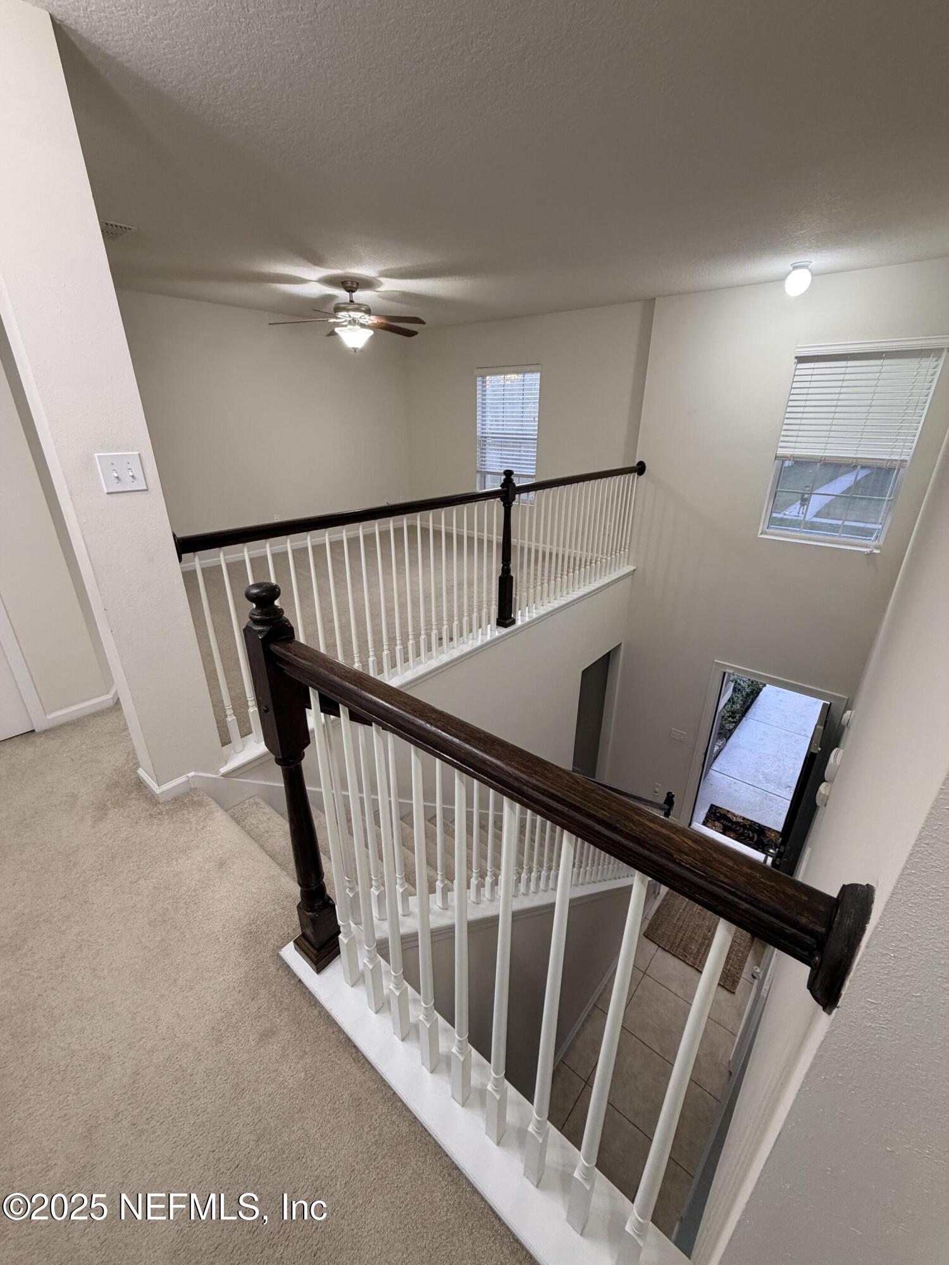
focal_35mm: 14
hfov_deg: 85.7
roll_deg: -0.2
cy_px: 632
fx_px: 512
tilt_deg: -22.3
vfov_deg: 102.1
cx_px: 474
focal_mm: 2.22
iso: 200
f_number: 2.2
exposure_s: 1/60
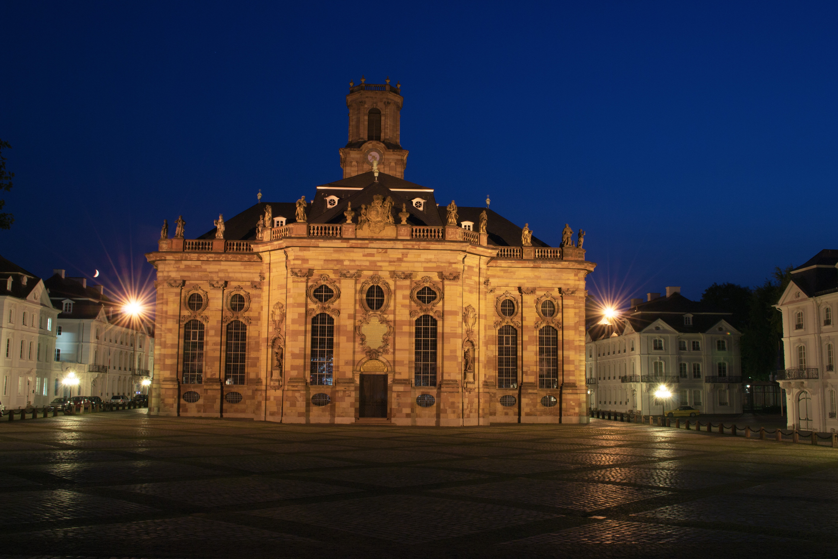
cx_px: 419
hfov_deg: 57.2
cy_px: 280
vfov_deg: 40.0
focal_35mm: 33
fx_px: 768
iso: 100
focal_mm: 22
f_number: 11
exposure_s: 20
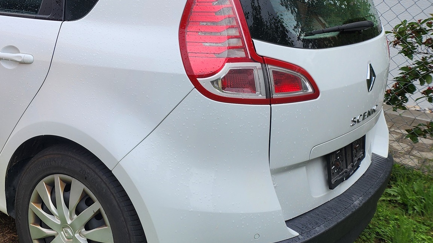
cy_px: 61
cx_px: 60
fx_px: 528
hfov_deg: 41.7
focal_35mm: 46
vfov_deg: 25.7
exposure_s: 1/441
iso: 50
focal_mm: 5
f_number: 1.8
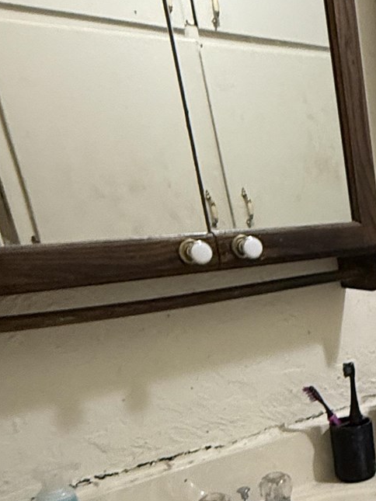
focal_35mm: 50
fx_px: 724
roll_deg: +1.2
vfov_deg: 36.4
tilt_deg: -16.0
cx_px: 628
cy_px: 426
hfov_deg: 21.7
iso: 400
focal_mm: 2.22
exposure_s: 1/60
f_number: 2.2
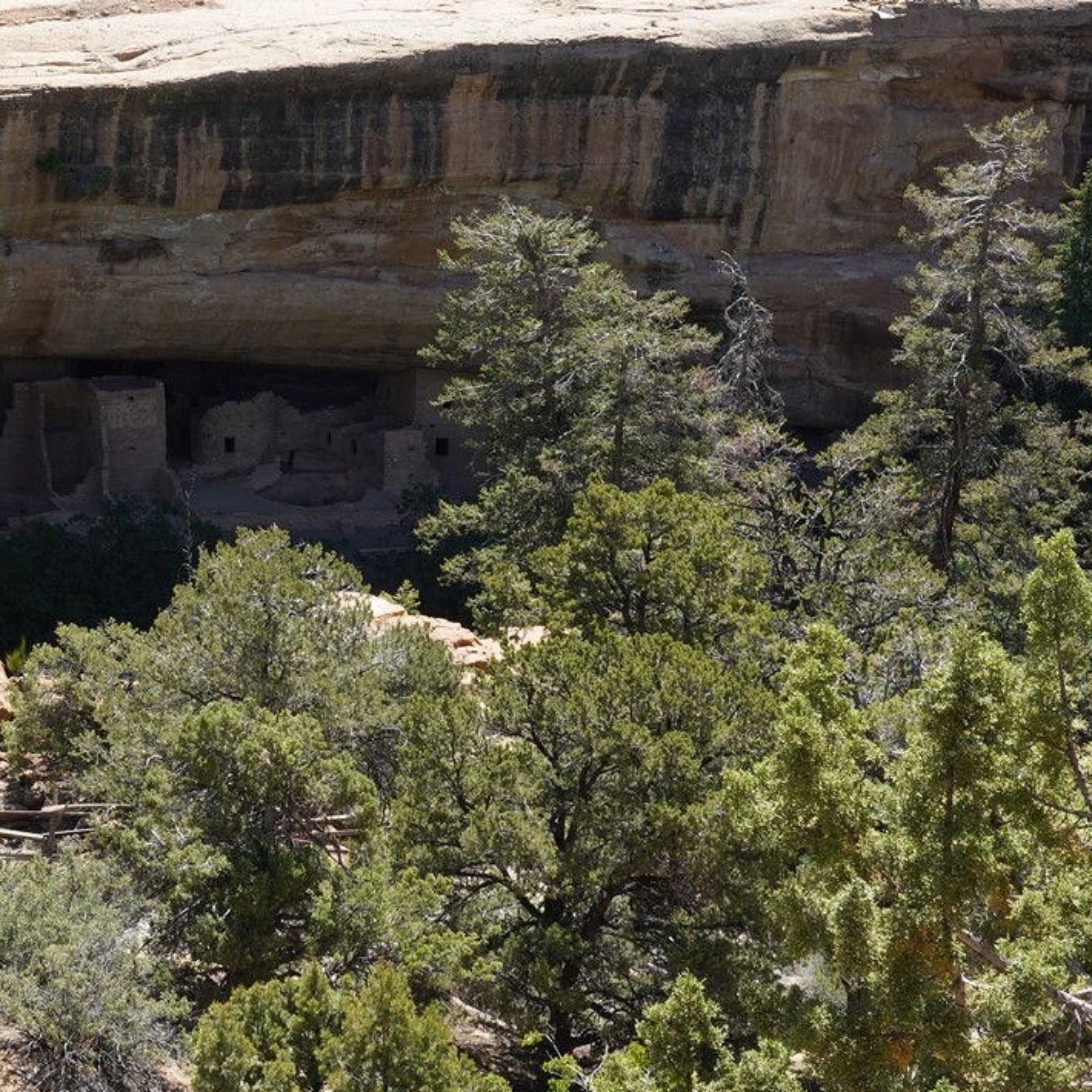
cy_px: 520
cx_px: -23
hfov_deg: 21.1
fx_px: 2820
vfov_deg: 21.9
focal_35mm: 79
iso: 250
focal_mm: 33
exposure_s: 1/100
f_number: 14
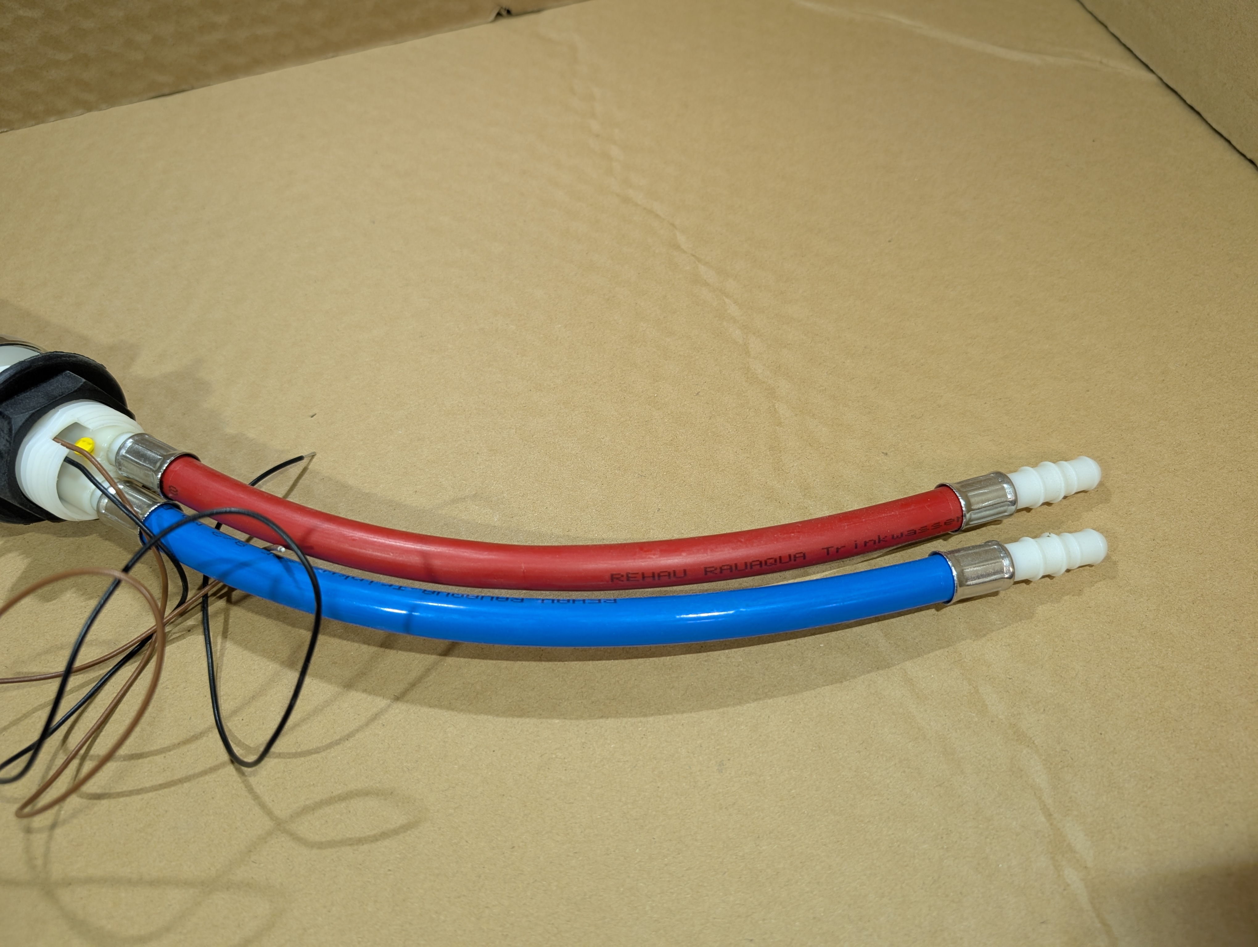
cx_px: 629
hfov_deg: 71.5
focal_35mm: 24
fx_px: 873
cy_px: 474
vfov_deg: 56.9
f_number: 1.68
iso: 22
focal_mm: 6.9
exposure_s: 1/33.8
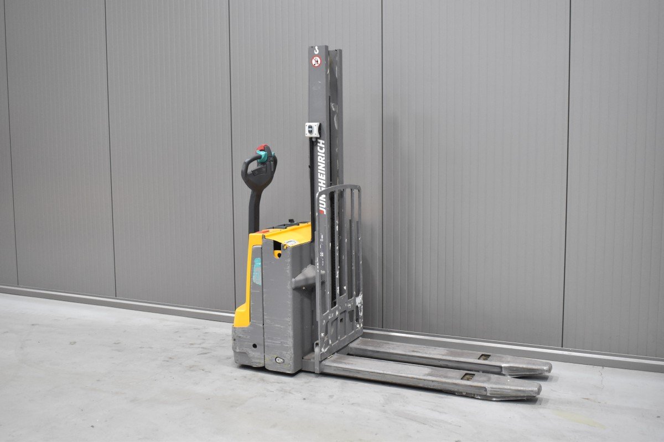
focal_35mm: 38
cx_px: 332
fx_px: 692
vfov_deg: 35.5
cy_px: 221
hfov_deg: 51.3
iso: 1600
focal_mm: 25
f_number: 4.5
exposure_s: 1/50
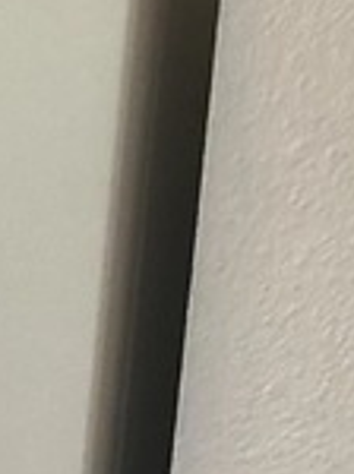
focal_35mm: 202
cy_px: 679
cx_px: -812
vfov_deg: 9.6
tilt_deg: -17.5
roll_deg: +0.1
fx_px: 2762
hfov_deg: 6.5
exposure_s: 1/15
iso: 40
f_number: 1.8
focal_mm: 4
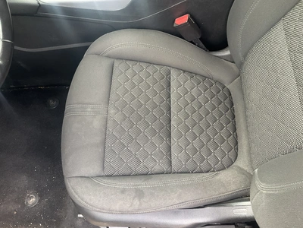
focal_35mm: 29
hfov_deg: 61.7
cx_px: 152
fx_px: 254
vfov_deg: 48.2
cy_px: 114
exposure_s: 1/95
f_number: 1.8
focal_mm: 3
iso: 64
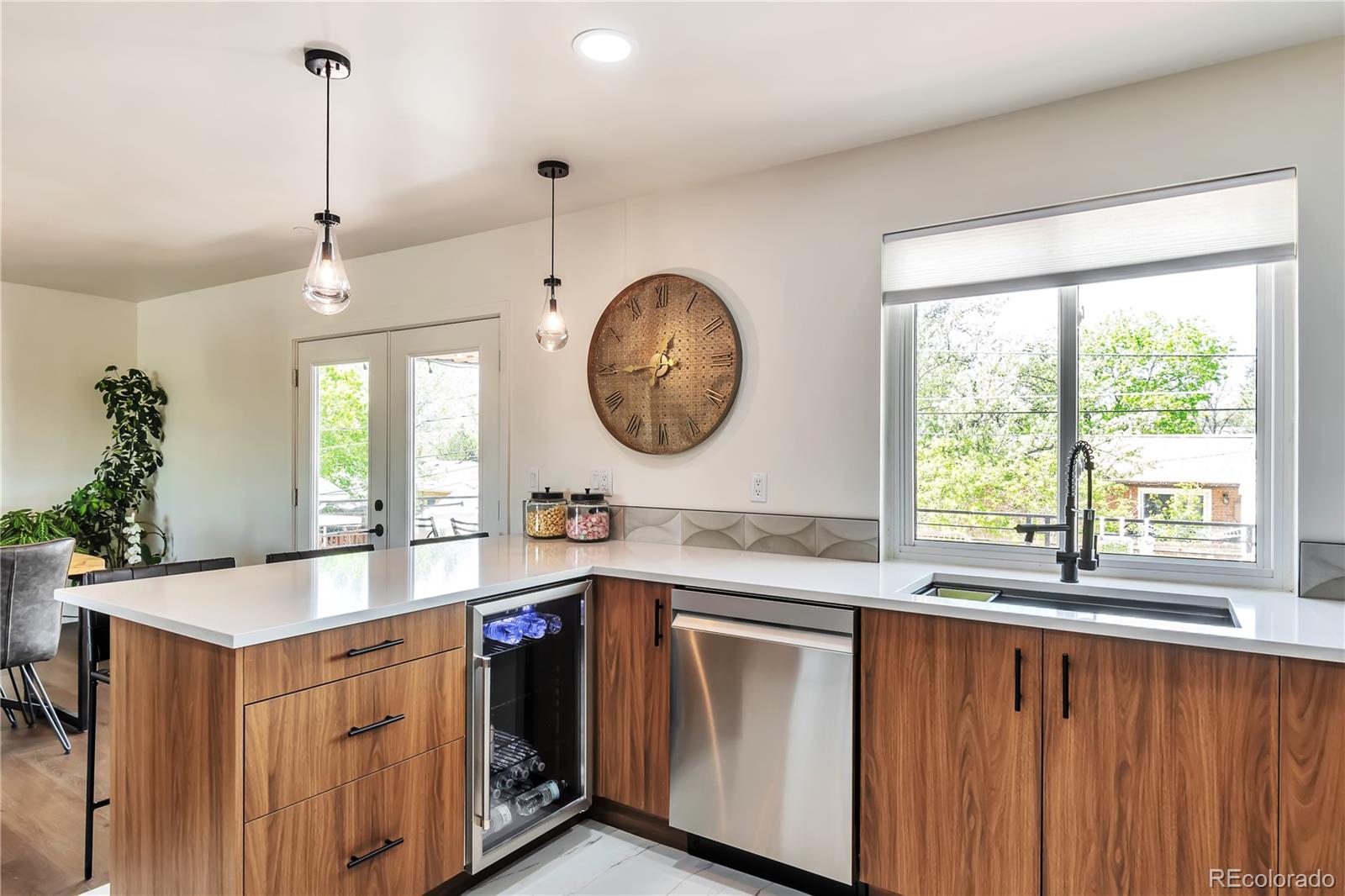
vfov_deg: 64.5
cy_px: 448
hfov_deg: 86.9
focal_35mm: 19
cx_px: 672
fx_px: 710
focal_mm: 13
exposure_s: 1/10
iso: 100
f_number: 9
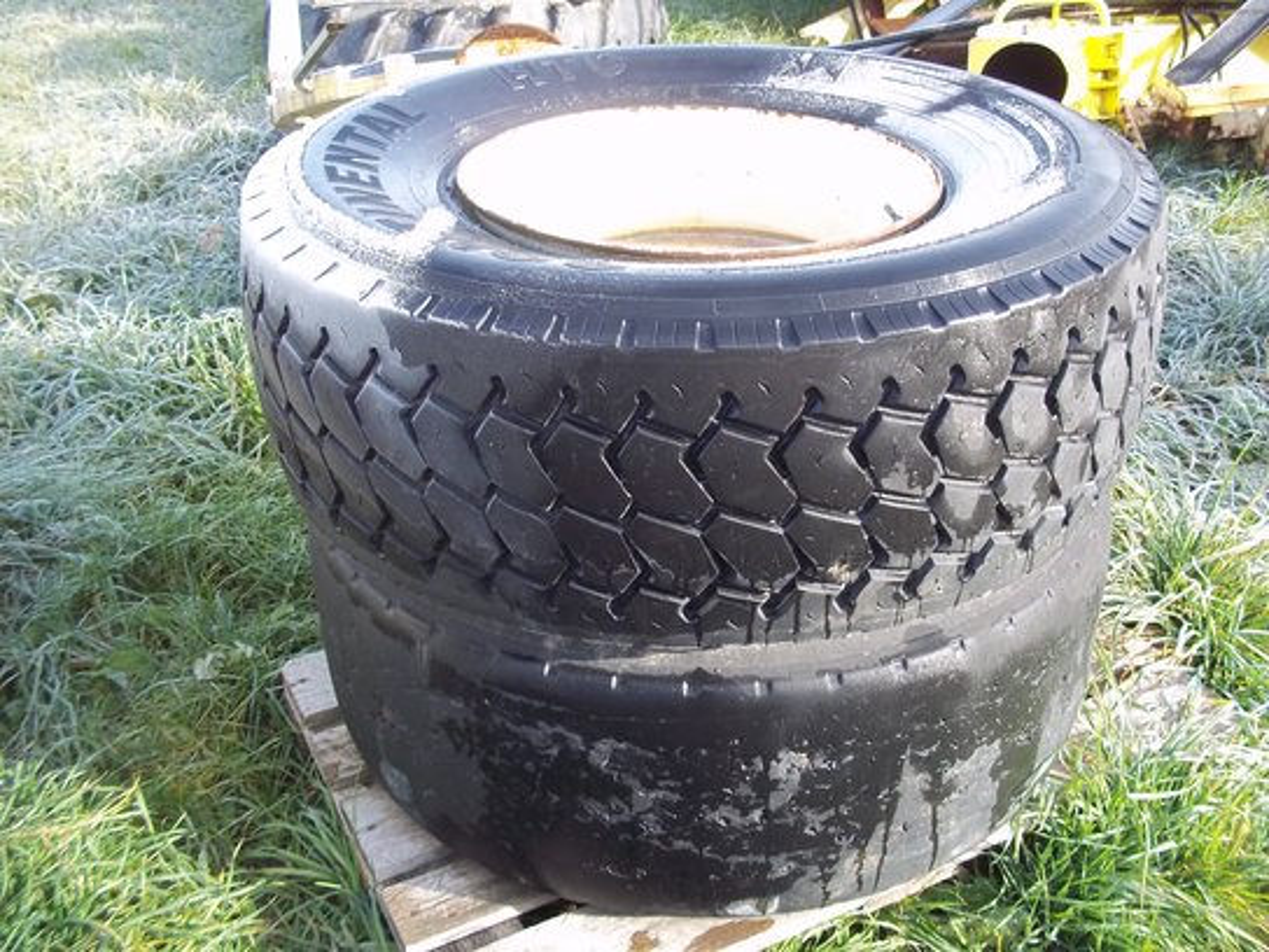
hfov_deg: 51.4
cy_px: 476
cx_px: 634
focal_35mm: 36
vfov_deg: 39.7
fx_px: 1320
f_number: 3.1
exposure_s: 1/100
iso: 80
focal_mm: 6.5
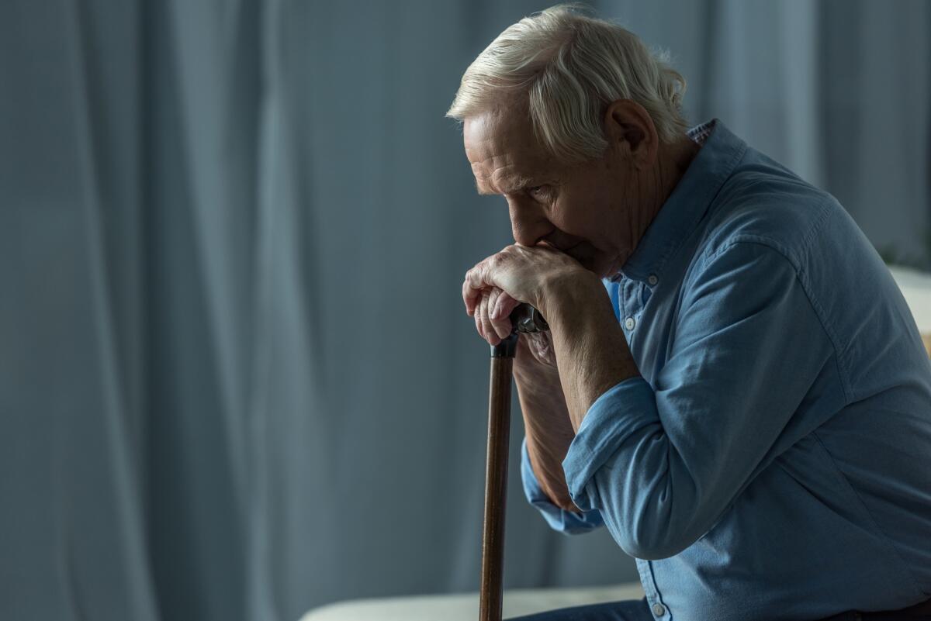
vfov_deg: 8.1
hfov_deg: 12.1
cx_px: 466
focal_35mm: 170
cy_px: 310
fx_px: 4398
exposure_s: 1/125
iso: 160
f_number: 4
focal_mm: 170
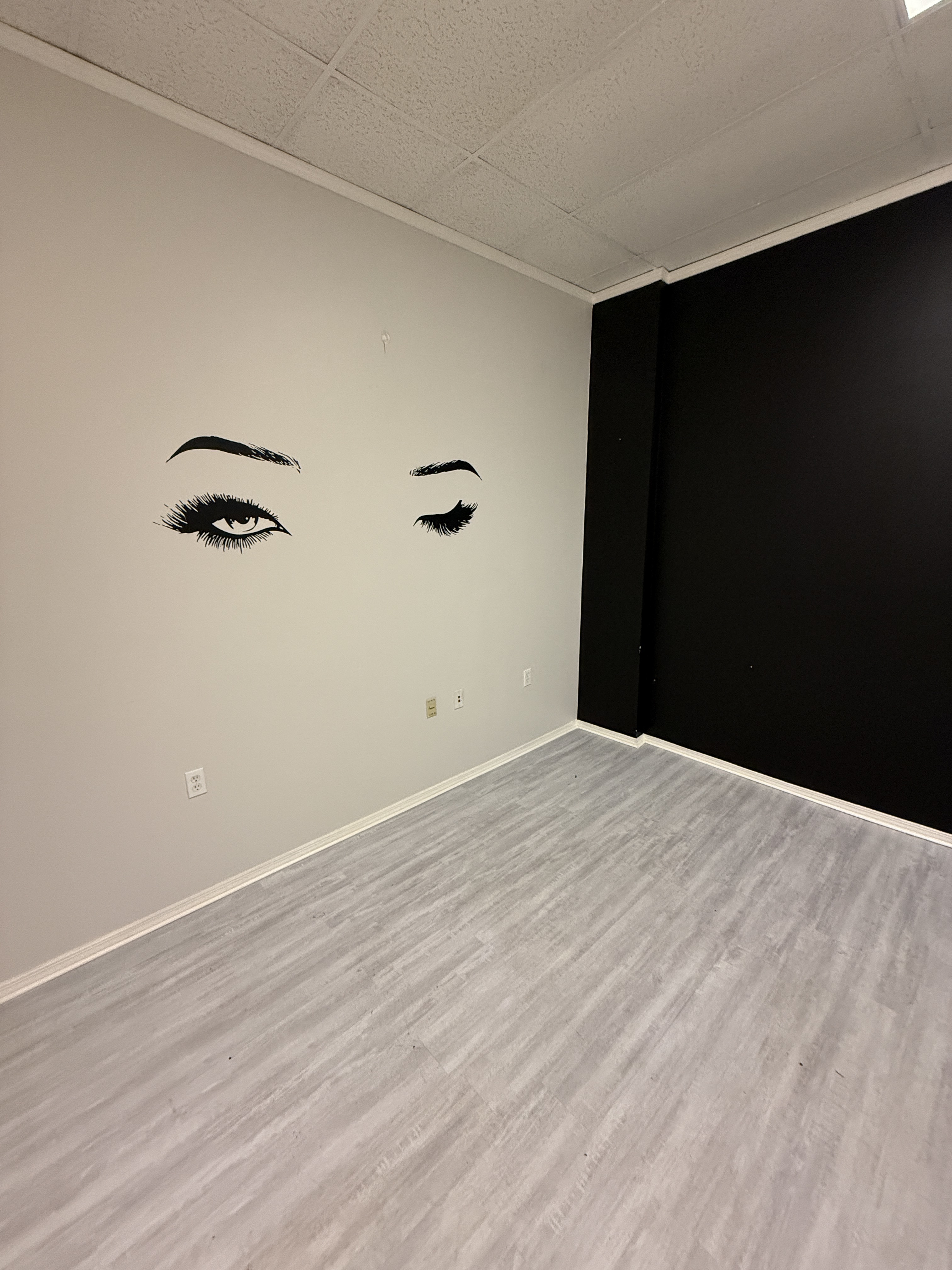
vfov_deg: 102.1
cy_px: 635
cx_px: 476
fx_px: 513
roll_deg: +0.4
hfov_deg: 85.7
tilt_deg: -12.3
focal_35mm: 14
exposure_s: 1/60
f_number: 2.2
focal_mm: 2.22
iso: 500
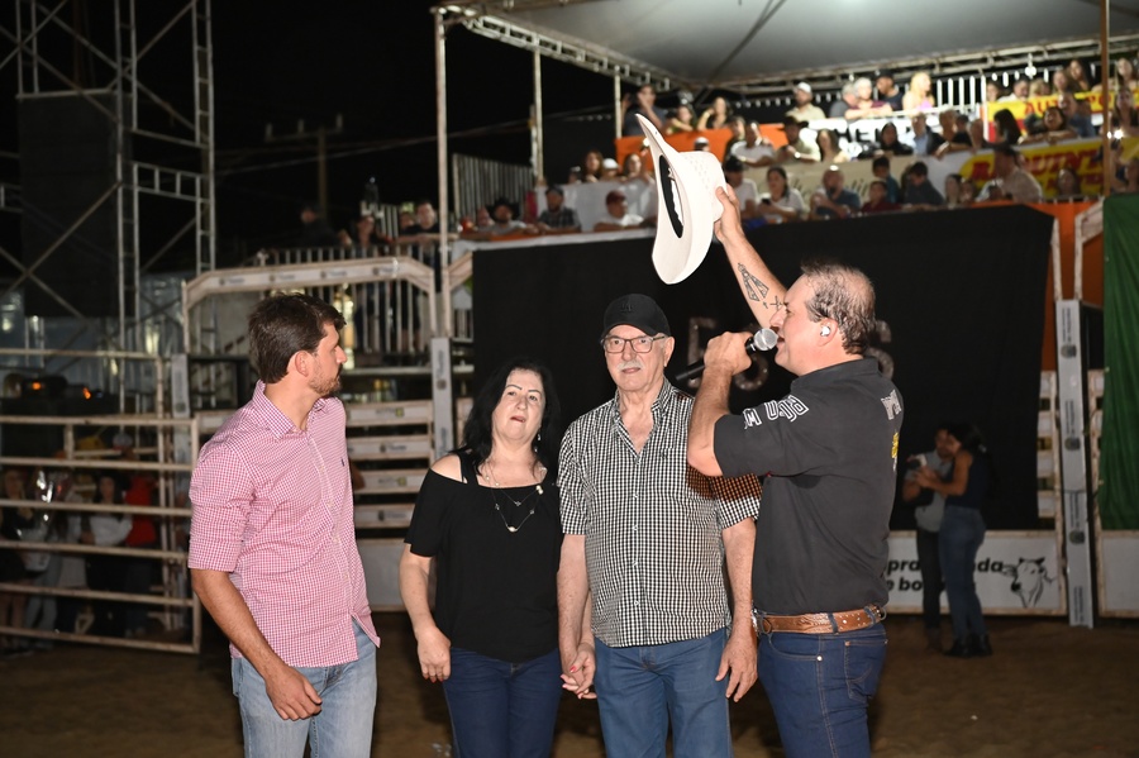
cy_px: 379
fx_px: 2213
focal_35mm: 70
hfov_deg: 28.9
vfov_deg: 19.4
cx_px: 570
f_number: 4
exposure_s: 1/60
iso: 6400
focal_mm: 70
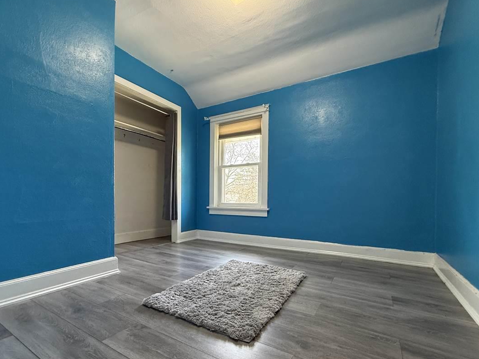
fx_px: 235
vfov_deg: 74.4
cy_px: 204
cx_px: 231
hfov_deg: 91.0
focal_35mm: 17
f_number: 2.2
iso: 500
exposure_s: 1/120
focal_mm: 2.22
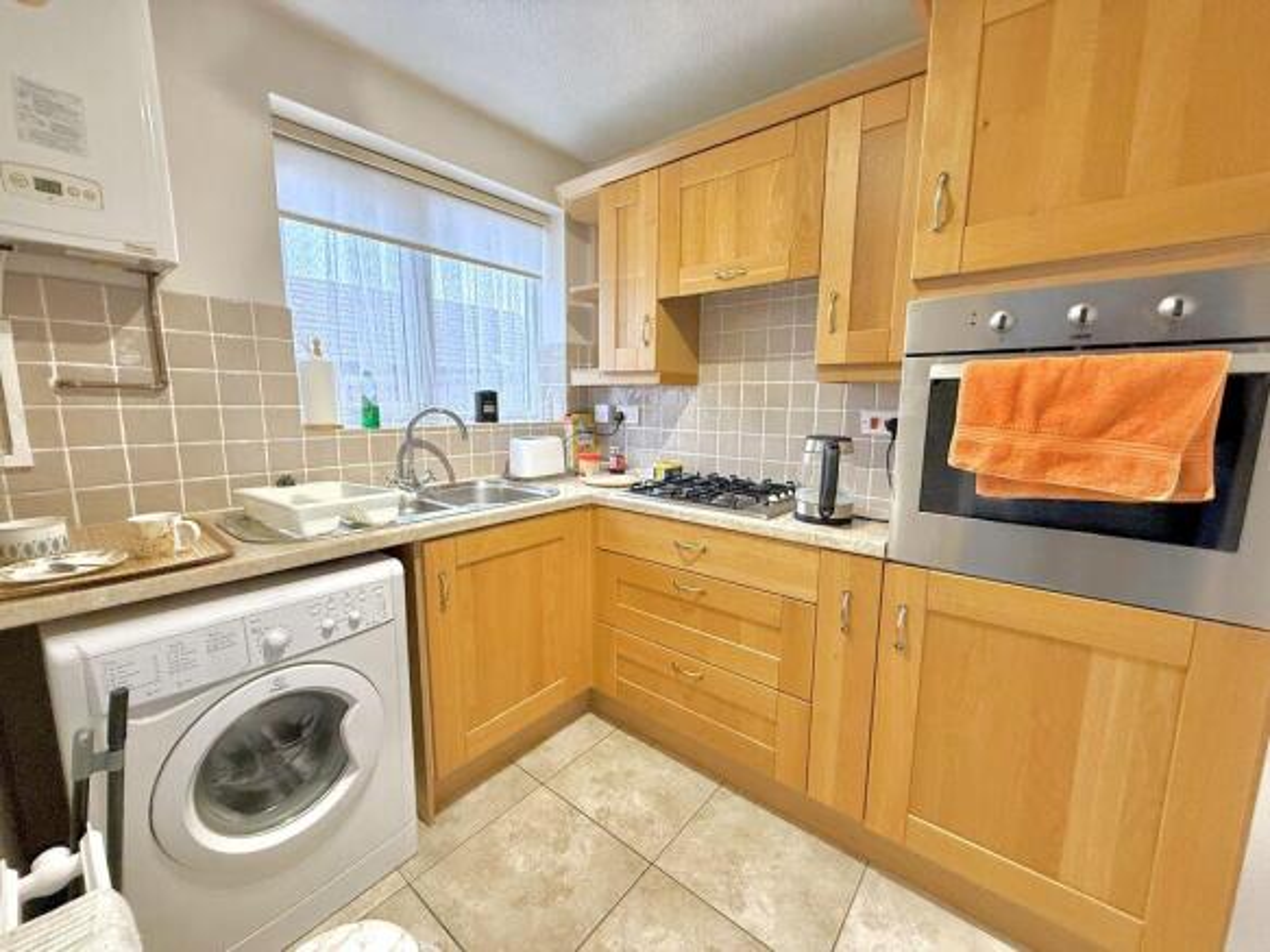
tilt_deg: -7.8
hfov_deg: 102.1
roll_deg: -0.6
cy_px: 476
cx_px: 635
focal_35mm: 14
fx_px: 514
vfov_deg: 85.7
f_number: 2.2
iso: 320
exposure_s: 1/100
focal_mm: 2.22
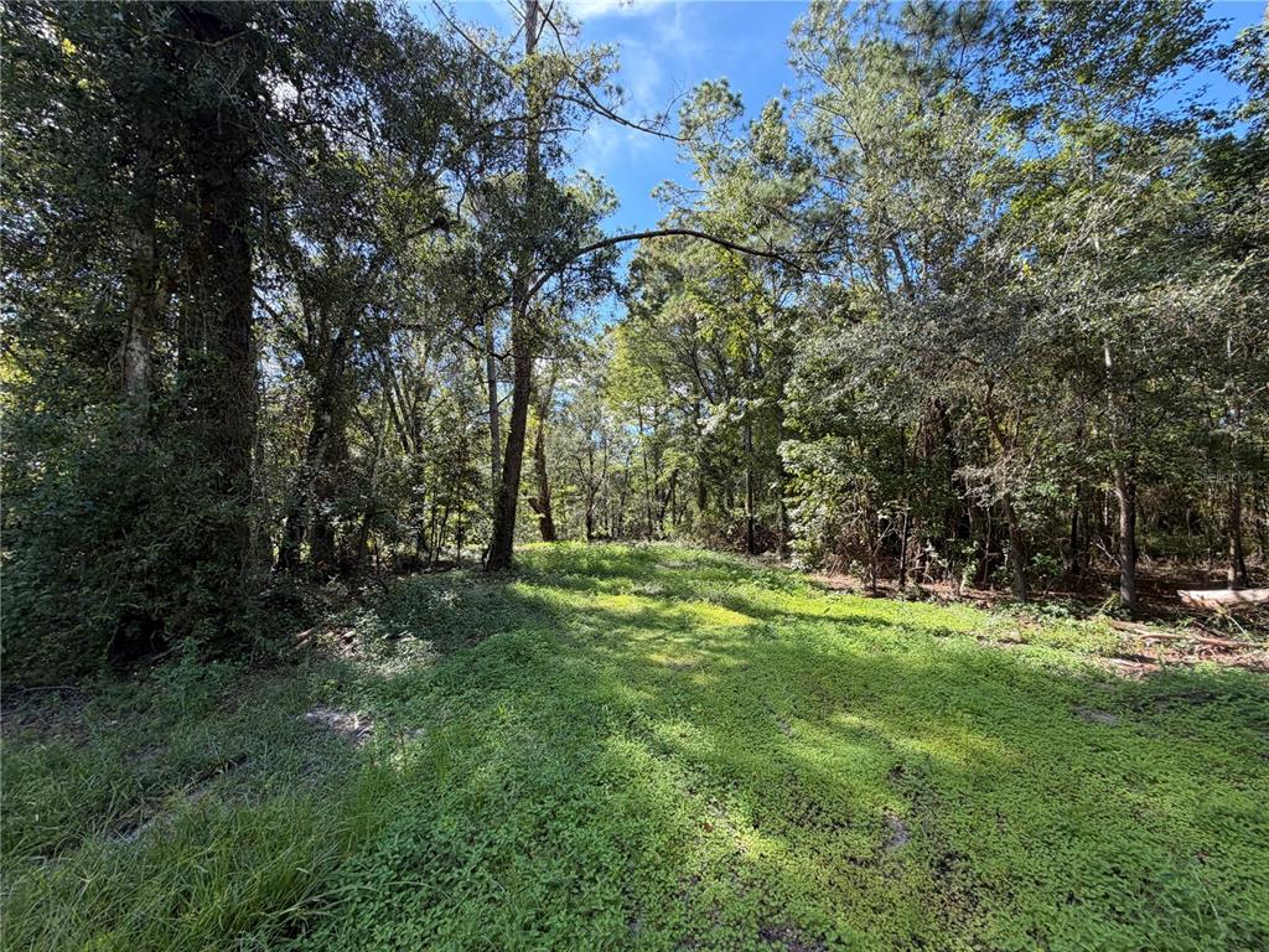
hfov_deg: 102.1
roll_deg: +1.2
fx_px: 513
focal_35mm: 14
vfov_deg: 85.7
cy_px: 476
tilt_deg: +4.3
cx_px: 634
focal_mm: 2.22
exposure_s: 1/172
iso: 40
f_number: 2.2
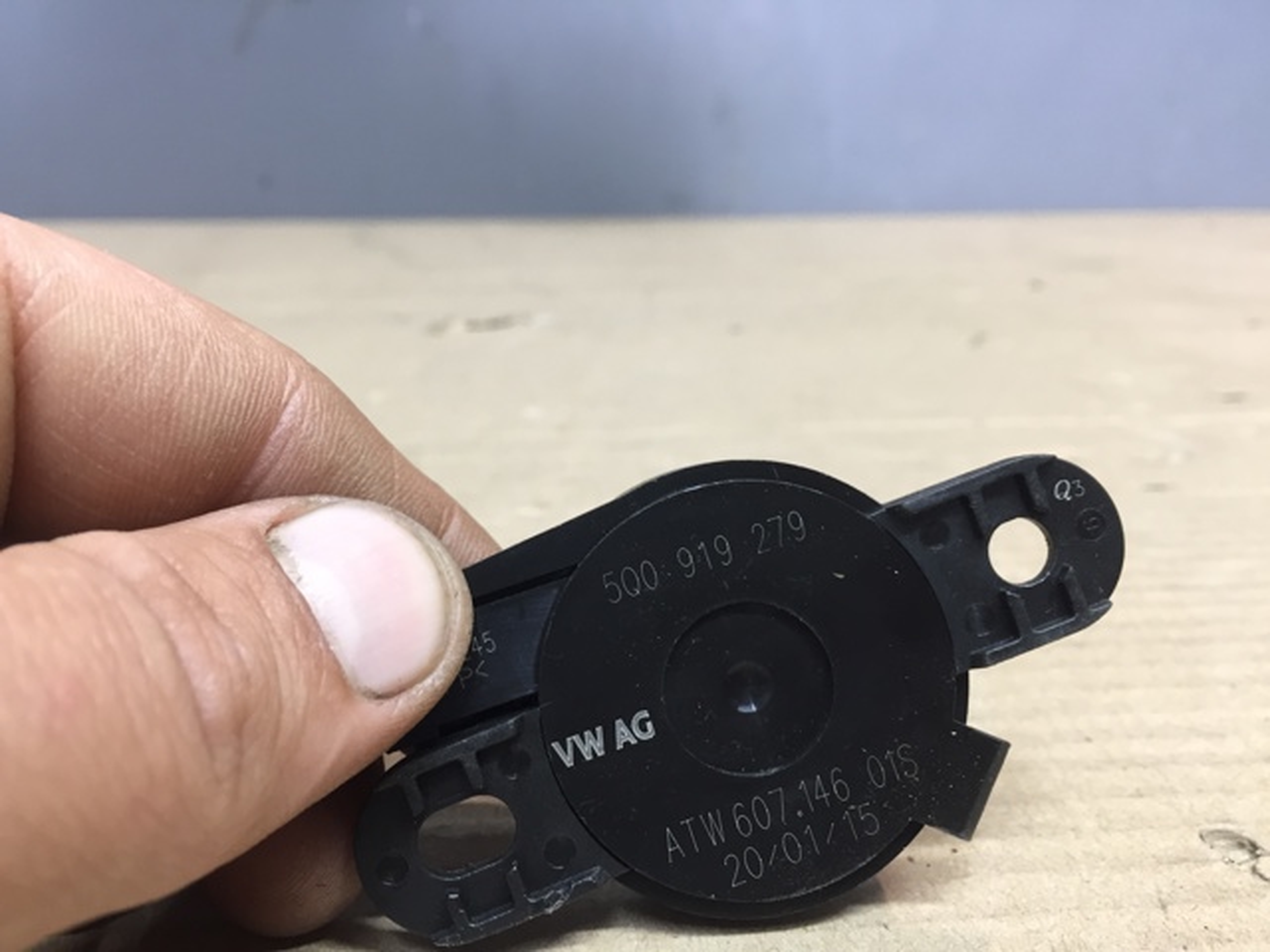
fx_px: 1064
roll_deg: -1.8
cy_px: 476
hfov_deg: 61.7
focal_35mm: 29
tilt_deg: -19.8
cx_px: 635
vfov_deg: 48.2
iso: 100
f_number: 2.2
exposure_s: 1/33
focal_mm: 4.15
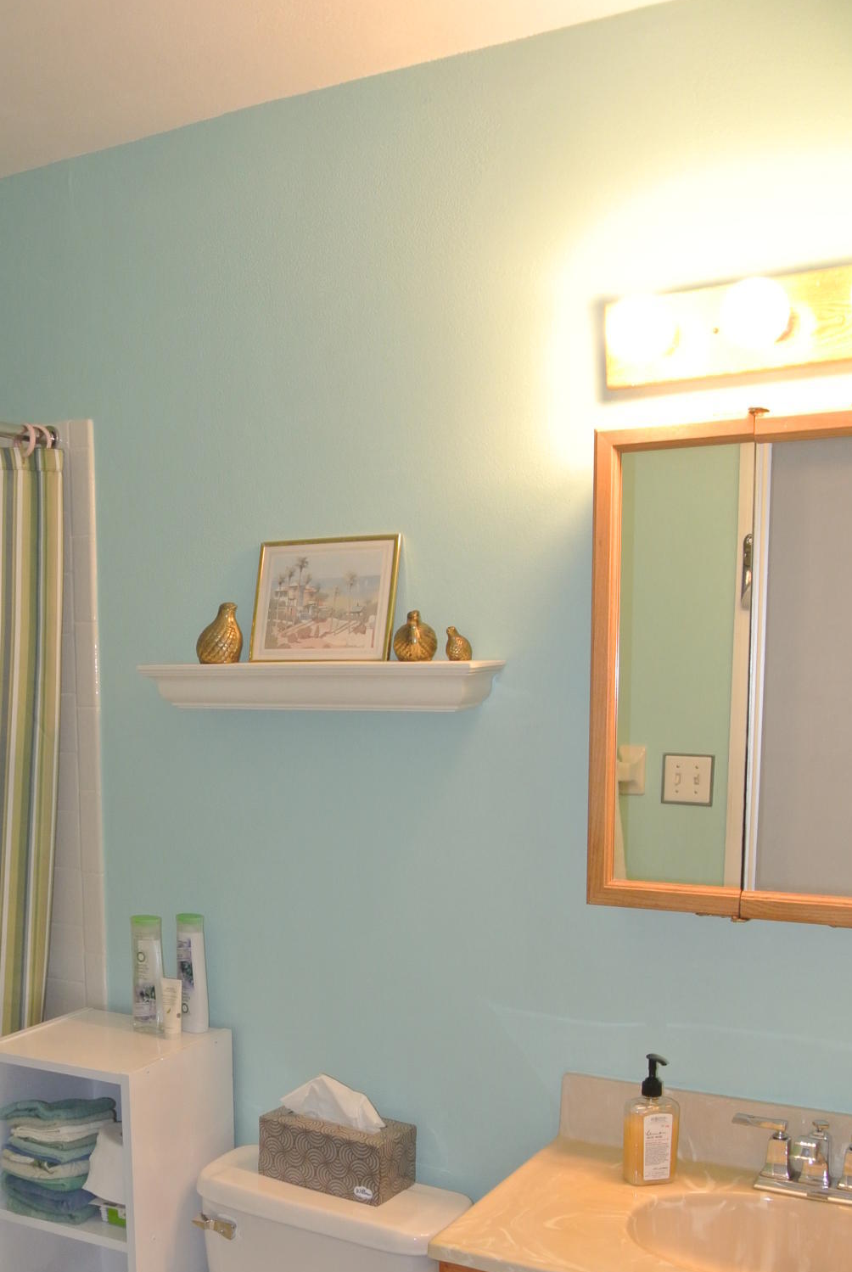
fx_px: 1274
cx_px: 296
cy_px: 843
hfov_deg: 36.7
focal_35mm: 36
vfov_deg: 52.1
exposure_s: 1/60
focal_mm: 10
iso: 500
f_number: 3.5
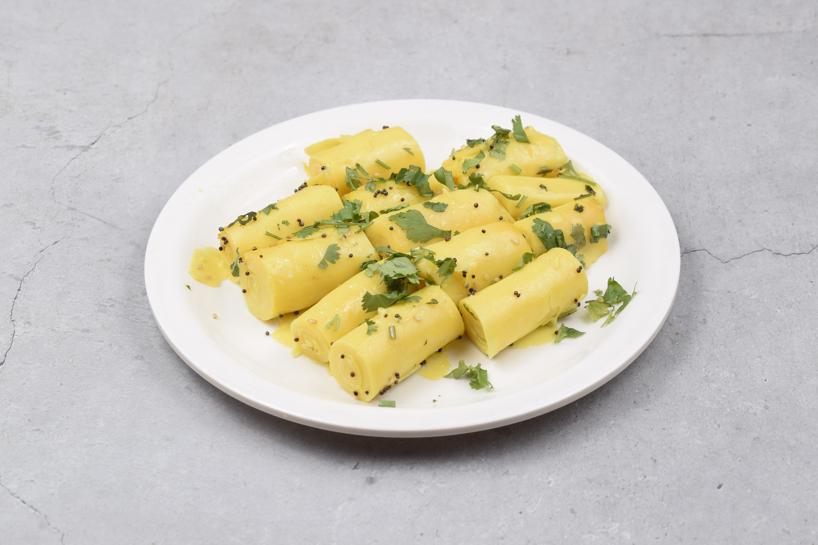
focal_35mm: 82
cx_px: 409
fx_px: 1874
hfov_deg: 24.6
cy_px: 272
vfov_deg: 16.6
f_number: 10
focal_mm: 55
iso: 100
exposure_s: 1/160
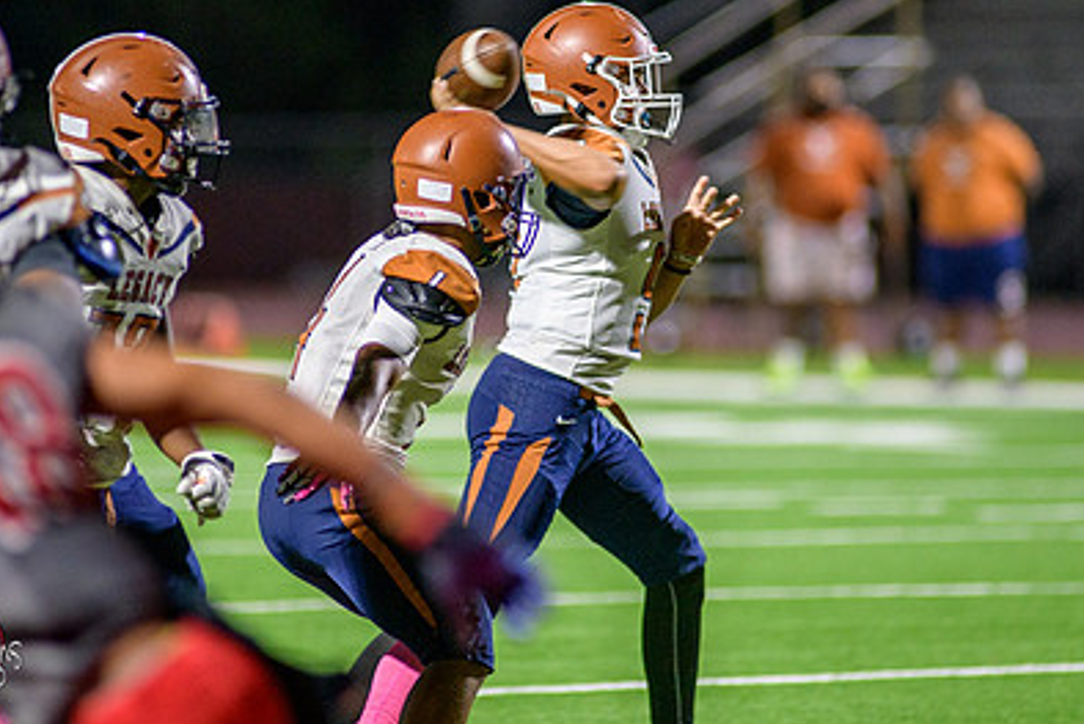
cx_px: 548
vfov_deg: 3.1
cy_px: 246
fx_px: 13313
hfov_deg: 4.7
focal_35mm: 442
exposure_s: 1/500
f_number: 2.8
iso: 2000
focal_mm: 300
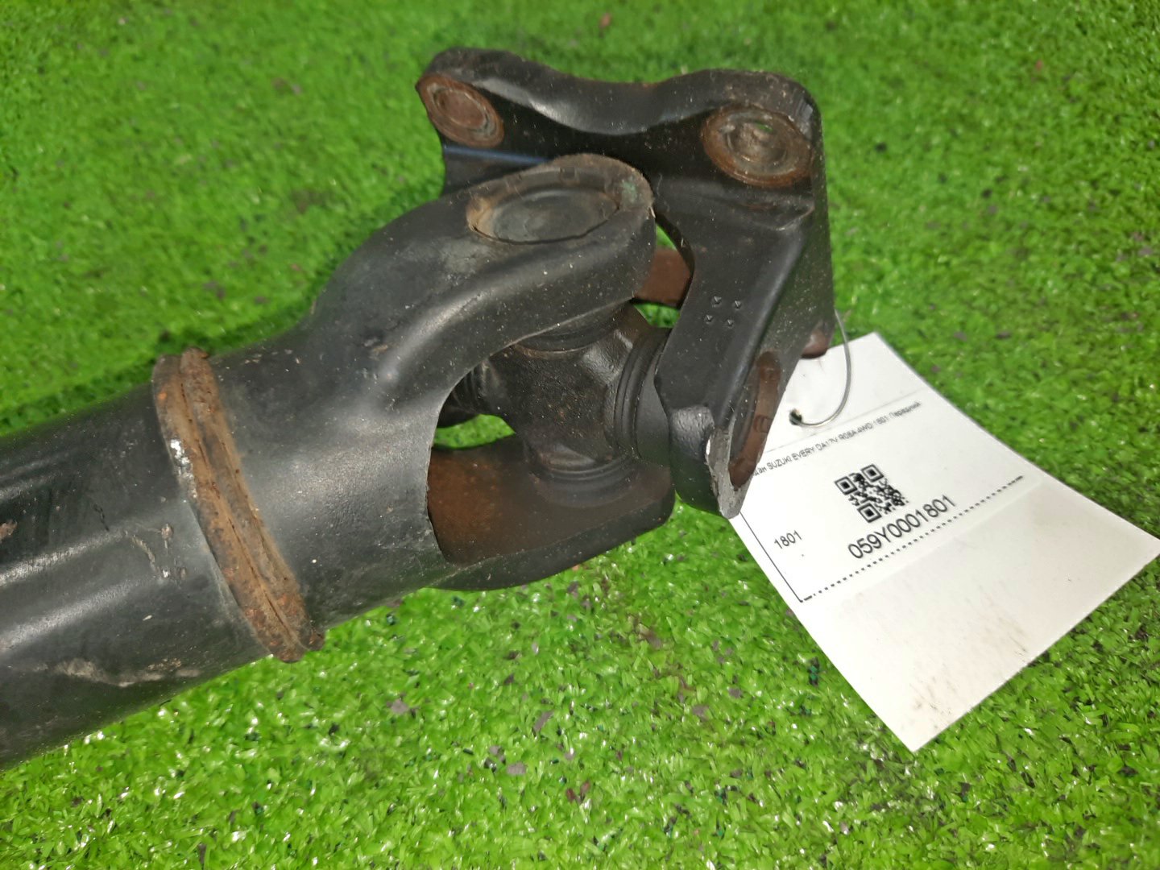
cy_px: 435
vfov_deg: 54.9
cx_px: 580
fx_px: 838
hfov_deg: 69.4
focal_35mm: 25
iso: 140
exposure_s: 1/50
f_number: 2
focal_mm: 4.6
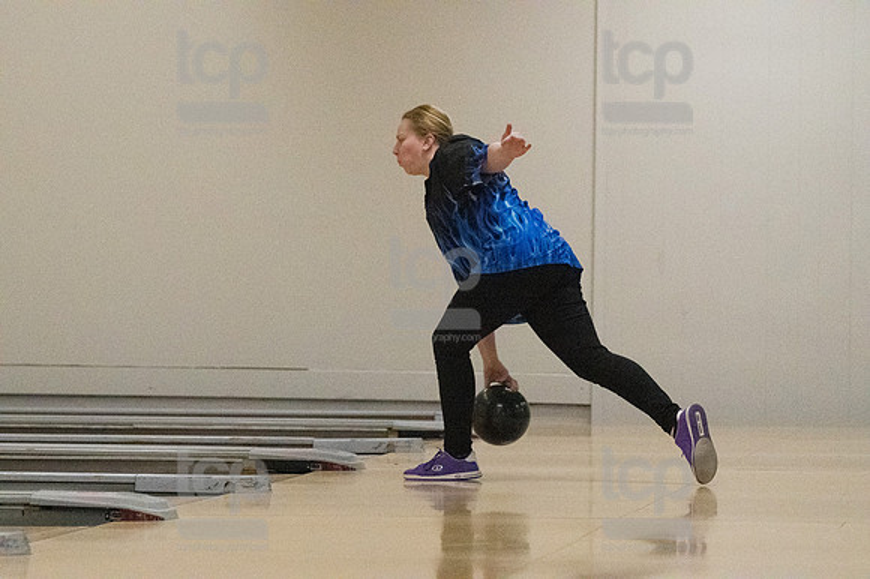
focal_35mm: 183
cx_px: 435
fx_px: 4420
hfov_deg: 11.2
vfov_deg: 7.5
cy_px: 290
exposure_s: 1/1250
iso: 10000
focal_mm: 122
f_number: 4
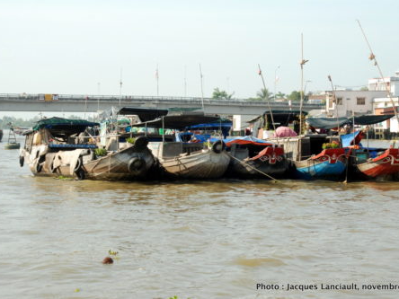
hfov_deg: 21.9
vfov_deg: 16.5
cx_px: 212
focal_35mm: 90
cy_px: 150
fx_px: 1032
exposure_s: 1/400
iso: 500
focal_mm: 55
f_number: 10
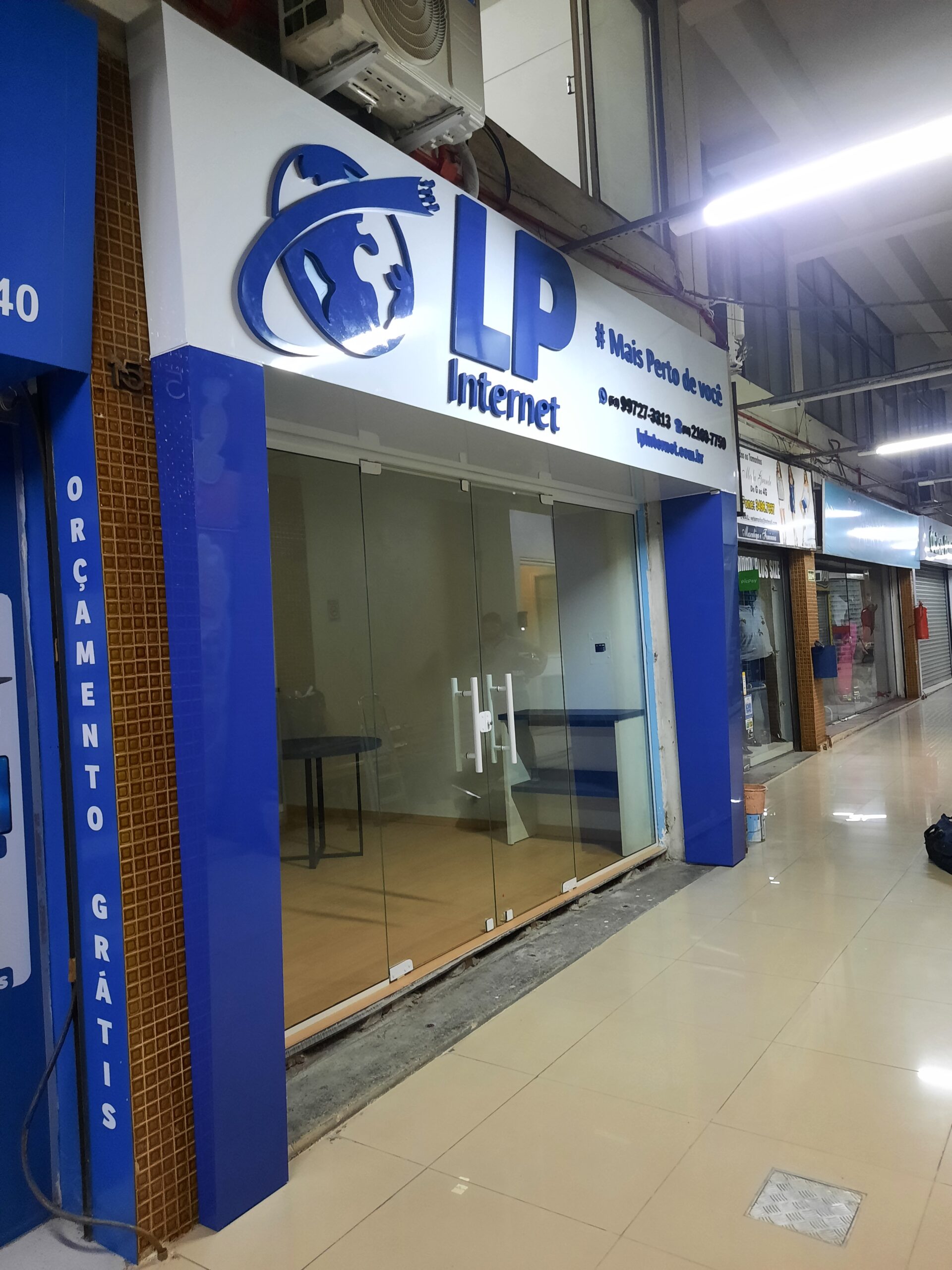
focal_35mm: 25
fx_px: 917
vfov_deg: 69.4
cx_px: 476
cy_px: 635
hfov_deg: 54.9
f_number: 2
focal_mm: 4.6
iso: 500
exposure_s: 1/24
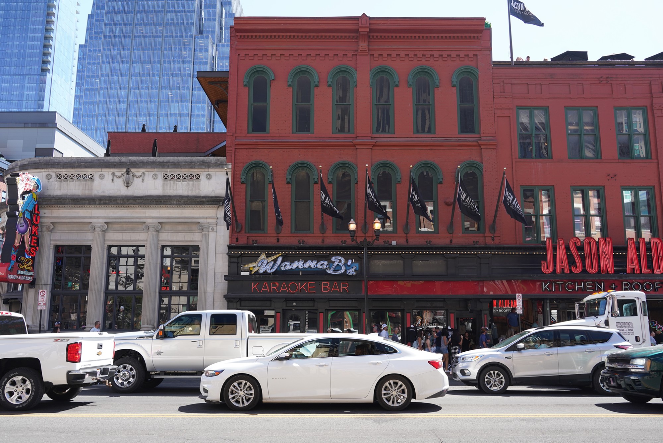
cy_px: 222
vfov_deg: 42.3
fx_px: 571
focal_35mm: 31
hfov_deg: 60.3
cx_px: 332
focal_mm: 31
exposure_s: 1/100
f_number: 7.1
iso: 400
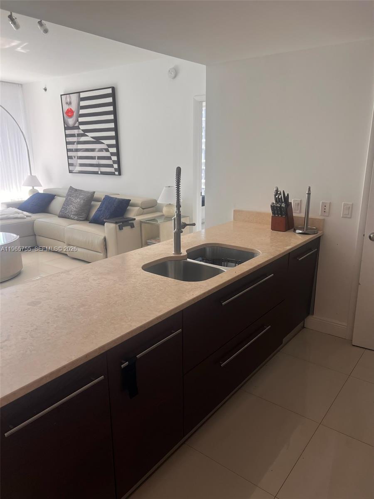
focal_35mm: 26
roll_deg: +0.3
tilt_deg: -16.0
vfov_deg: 67.3
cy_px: 250
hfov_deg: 53.1
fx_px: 375
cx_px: 187
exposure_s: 1/120
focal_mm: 5.7
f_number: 1.5
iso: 50
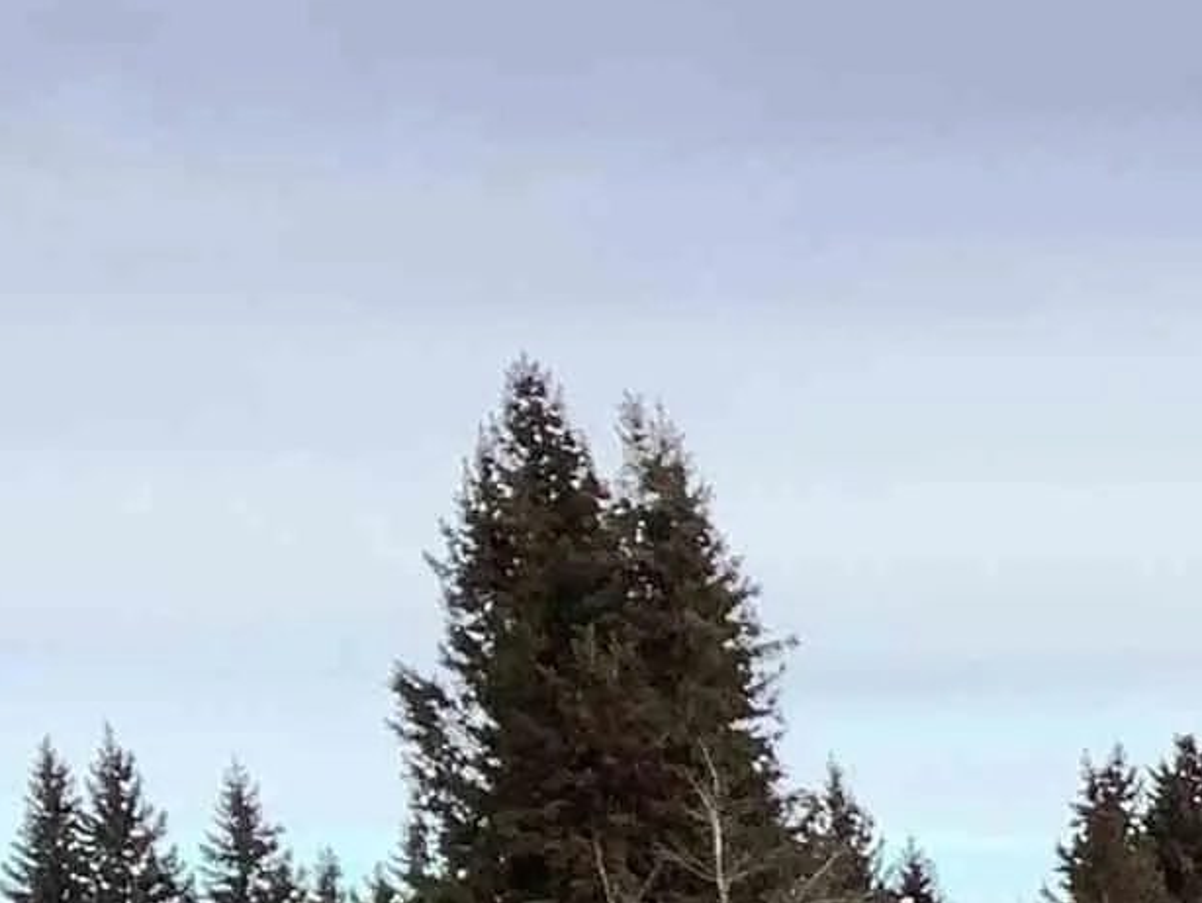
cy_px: 1782
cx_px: 2737
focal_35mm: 155
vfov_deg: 9.0
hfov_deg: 11.0
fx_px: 5384
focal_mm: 3.3
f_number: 2.4
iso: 25
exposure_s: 1/652
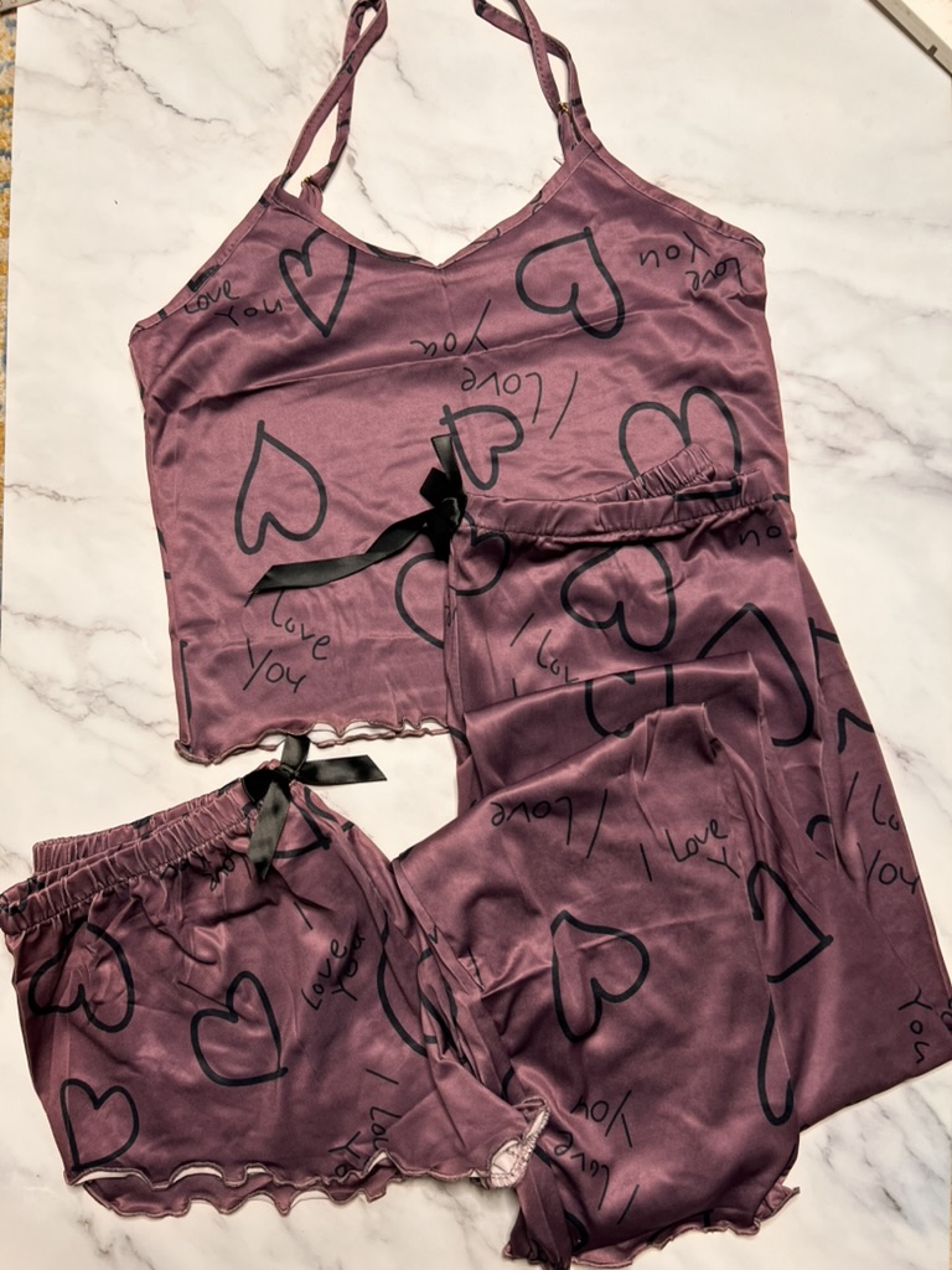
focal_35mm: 26
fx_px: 953
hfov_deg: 53.1
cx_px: 476
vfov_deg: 67.3
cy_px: 635
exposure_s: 1/100
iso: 80
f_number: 1.5
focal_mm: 5.7
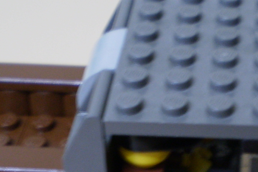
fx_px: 781
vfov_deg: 12.3
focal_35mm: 109
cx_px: 196
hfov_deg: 18.6
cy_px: 200
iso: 125
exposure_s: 1/3
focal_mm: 6.3
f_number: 3.1
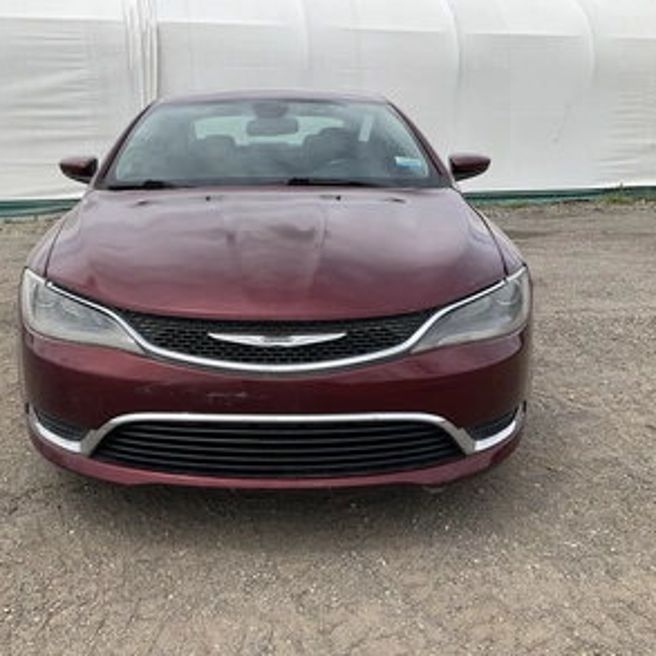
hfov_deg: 46.9
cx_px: 260
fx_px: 750
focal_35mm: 35
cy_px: 334
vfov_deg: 47.2
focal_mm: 3
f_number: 1.8
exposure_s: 1/1577
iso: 25
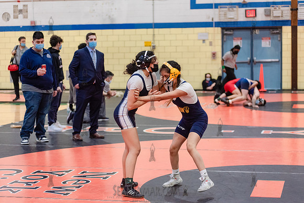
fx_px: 677
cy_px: 102
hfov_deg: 25.3
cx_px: 152
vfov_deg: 17.1
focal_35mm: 80
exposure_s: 1/400
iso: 4000
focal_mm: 80
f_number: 3.5
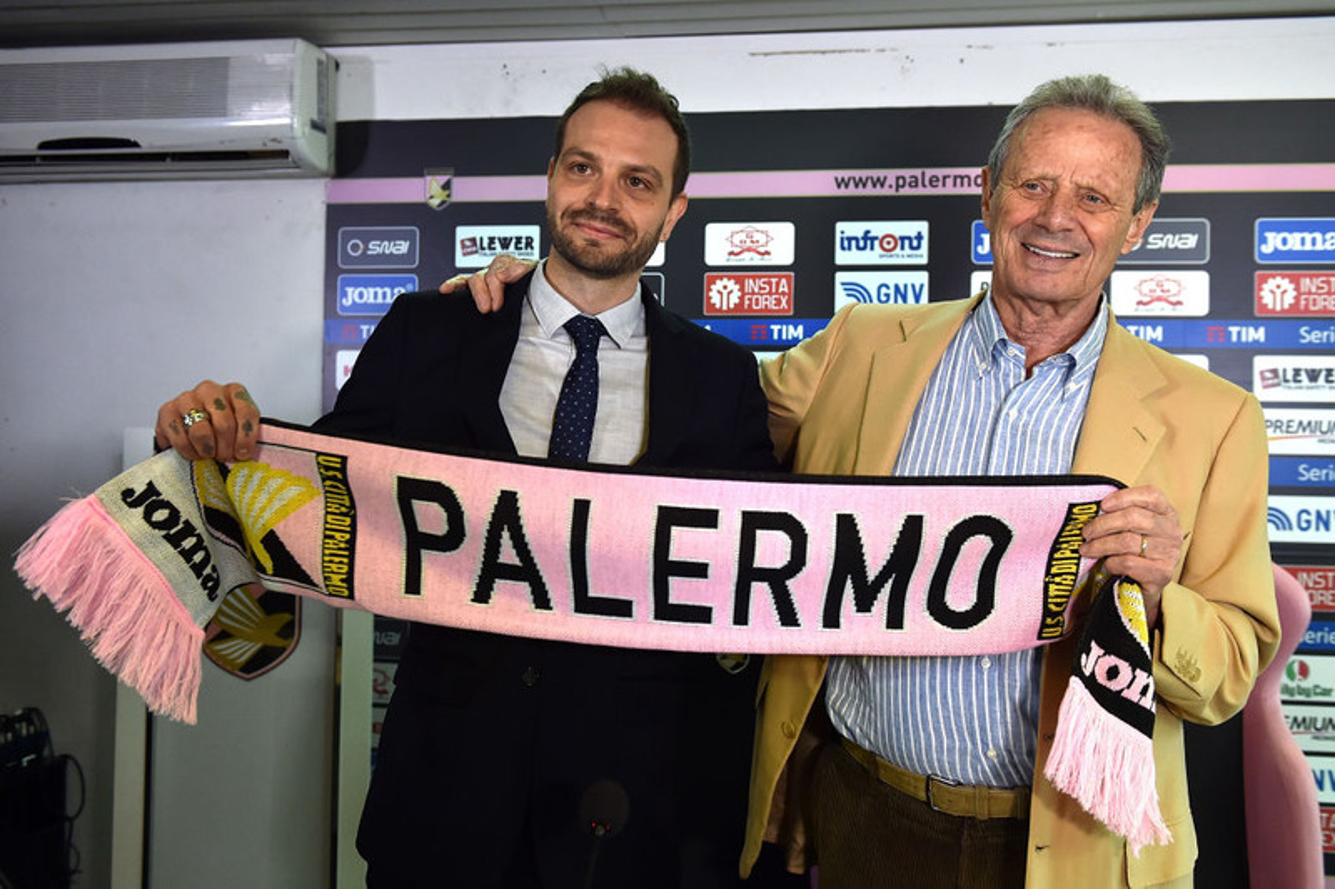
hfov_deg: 60.3
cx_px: 668
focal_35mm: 31
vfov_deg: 42.3
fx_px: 1149
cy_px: 444
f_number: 3.5
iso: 1600
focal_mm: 31
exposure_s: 1/500
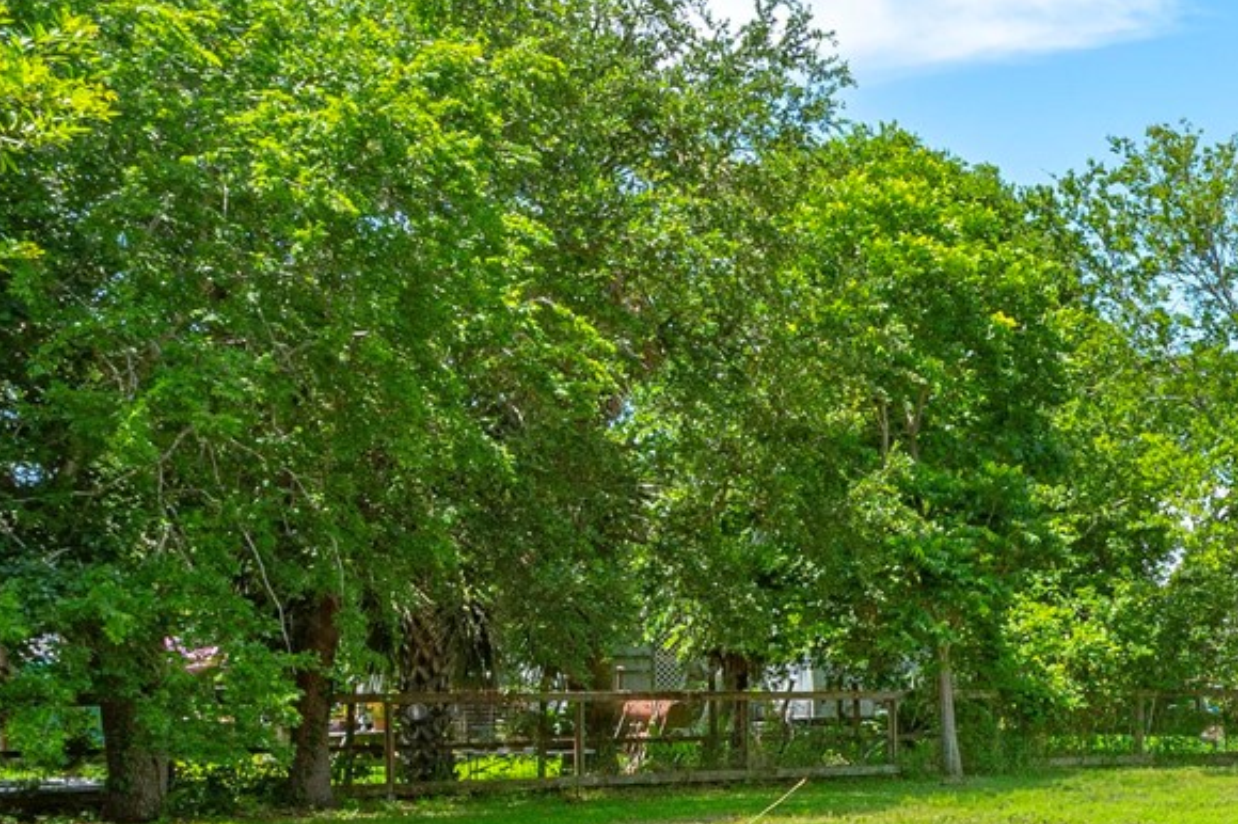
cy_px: 687
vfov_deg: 22.2
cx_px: 1626
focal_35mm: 60
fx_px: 2062
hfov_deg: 27.6
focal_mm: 16
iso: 125
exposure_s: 1/125
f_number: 11
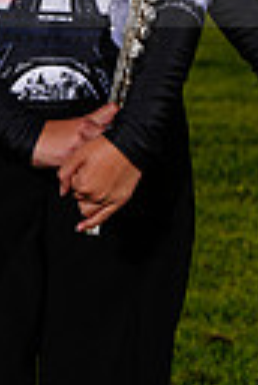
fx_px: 5806
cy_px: -45
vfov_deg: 3.8
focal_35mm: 543
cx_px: 237
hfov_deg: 2.5
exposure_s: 1/500
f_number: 11
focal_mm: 155
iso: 125
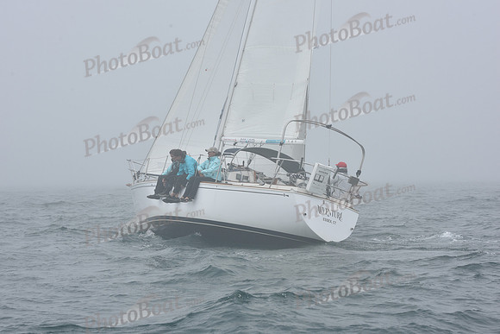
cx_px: 250
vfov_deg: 16.7
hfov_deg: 24.8
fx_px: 1139
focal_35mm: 82
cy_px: 167
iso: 250
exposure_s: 1/800
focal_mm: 82
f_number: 10
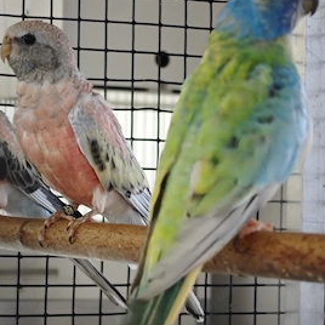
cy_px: 200
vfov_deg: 17.5
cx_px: 173
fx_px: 1052
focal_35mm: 99
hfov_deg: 17.6
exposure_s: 1/53.5
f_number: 2
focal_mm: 10
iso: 1250
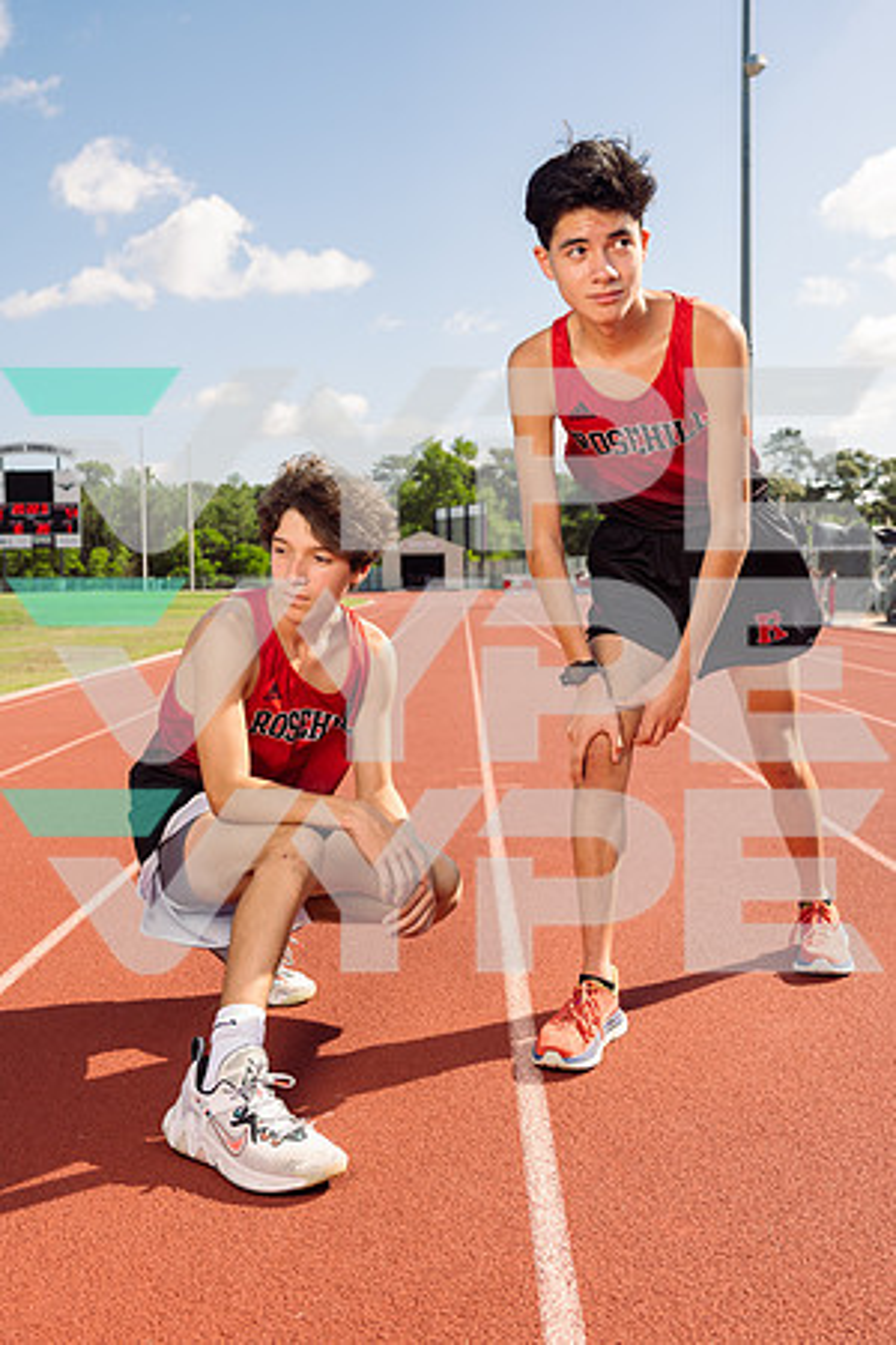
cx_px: 448
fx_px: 1307
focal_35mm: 35
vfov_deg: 54.4
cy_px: 672
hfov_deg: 37.9
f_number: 5.6
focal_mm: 35
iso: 125
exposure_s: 1/250
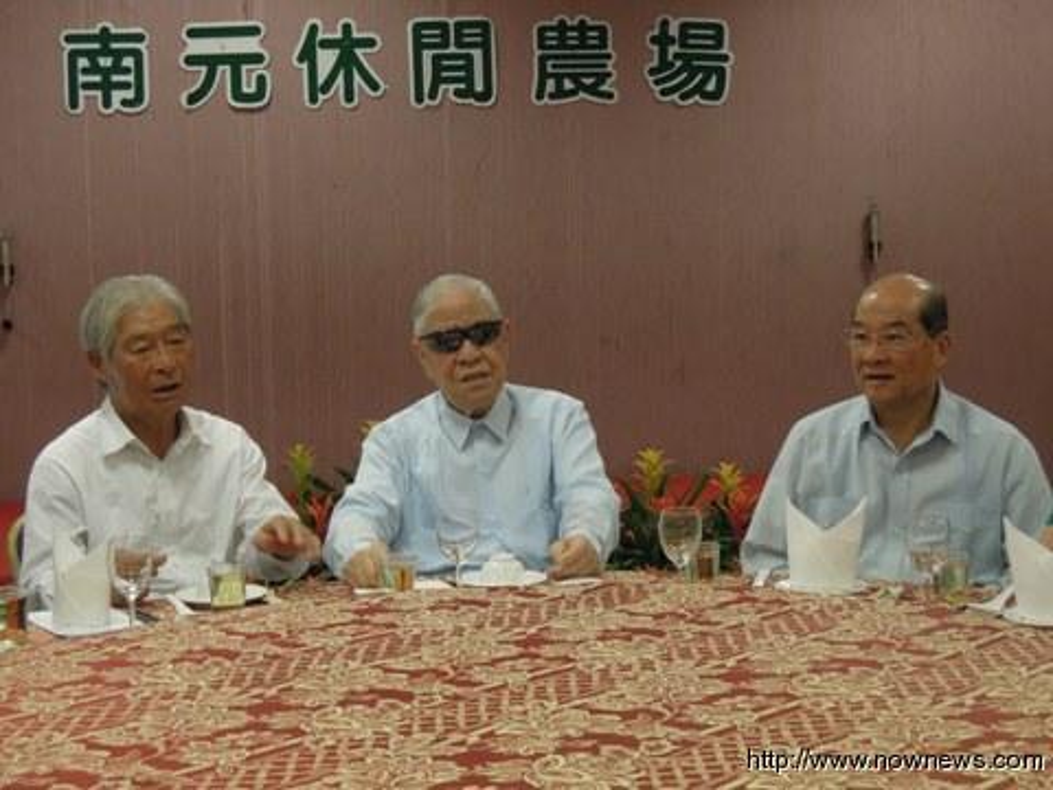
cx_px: 526
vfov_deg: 23.7
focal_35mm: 62
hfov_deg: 31.2
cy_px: 395
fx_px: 1886
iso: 400
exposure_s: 1/25
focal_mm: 11.1
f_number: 4.2
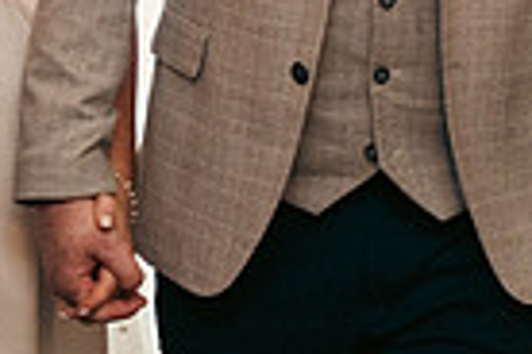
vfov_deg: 5.8
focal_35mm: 236
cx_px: -50
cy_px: -71
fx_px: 3487
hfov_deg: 8.7
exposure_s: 1/160
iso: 2500
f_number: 3.5
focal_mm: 56
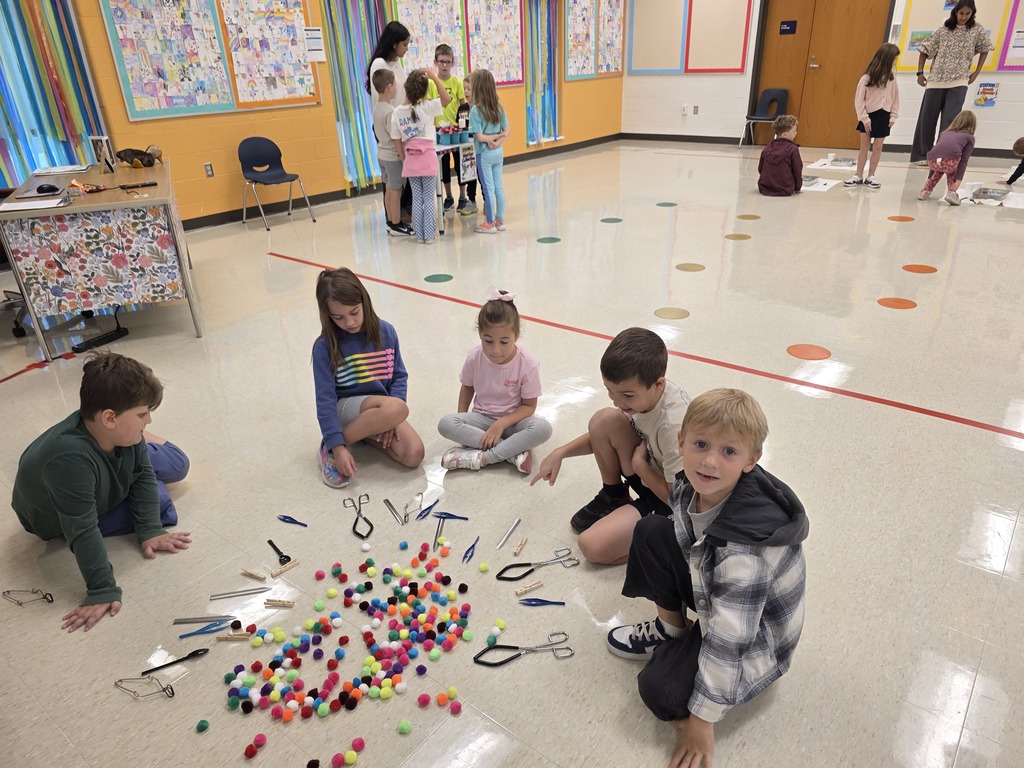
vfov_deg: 58.9
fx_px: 680
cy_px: 384
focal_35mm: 23
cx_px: 512
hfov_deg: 73.9
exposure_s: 1/60
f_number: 1.7
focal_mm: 6.3
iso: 50
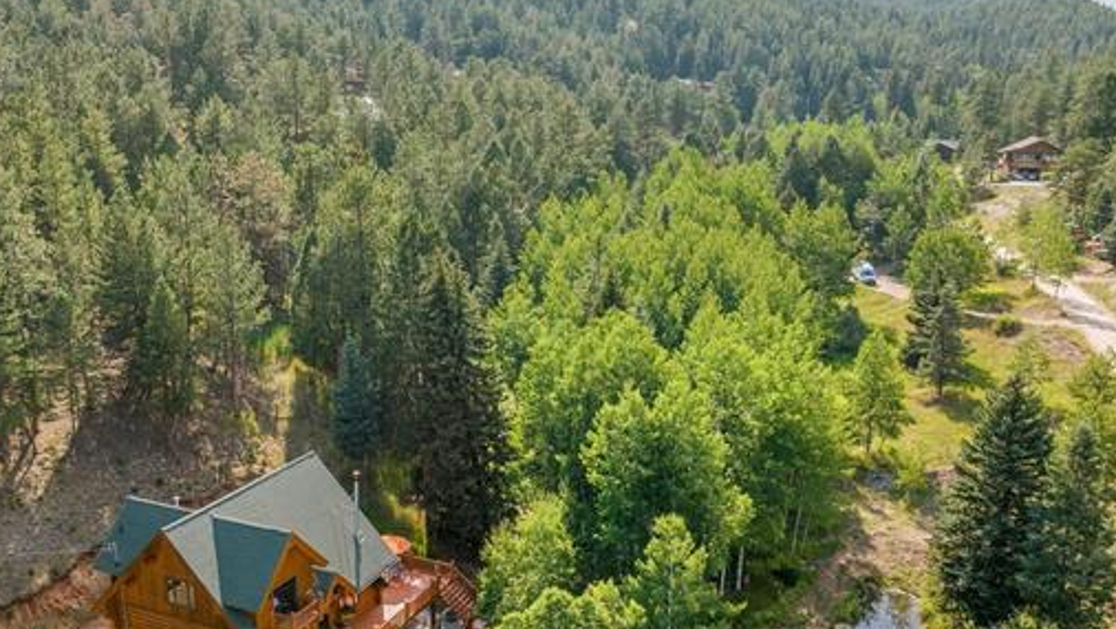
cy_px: 362
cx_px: 503
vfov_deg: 35.6
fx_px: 977
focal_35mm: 33
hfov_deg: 59.4
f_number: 2.8
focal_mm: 12.29
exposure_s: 1/2000
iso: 410
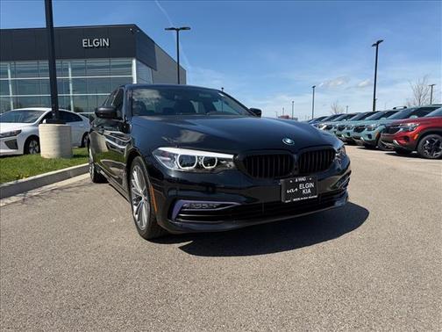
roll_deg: +0.9
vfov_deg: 56.8
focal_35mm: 24
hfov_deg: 71.6
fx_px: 306
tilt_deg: -7.0
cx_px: 221
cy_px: 166
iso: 80
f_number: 1.78
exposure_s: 1/4405
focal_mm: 6.76
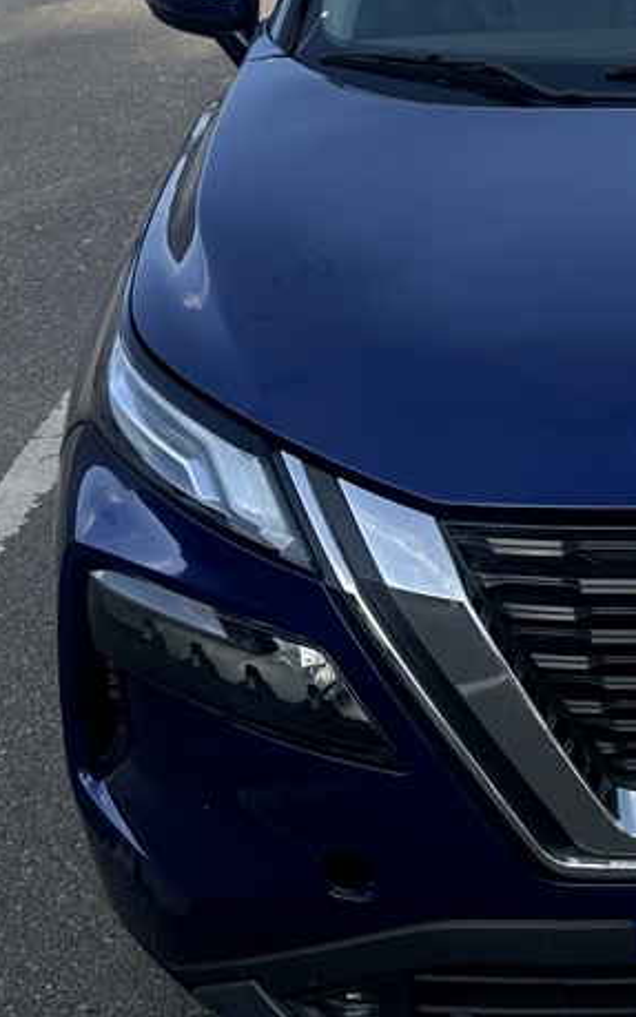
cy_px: 135
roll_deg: +2.4
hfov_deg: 16.9
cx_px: 911
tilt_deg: -15.8
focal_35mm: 71
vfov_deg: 28.1
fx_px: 1968
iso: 80
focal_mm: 6.86
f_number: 1.78
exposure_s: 1/1107
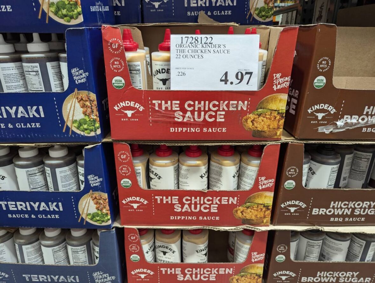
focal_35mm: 24
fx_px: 260
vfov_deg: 56.9
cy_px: 142
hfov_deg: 71.5
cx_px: 188
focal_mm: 6.81
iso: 152
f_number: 1.85
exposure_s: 1/33.8
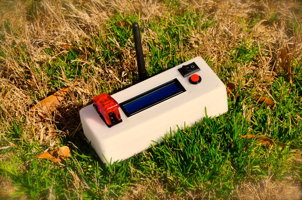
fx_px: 1320
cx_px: 151
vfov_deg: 8.7
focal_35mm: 158
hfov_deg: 13.1
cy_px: 100
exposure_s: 1/400
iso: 200
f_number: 11
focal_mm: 105
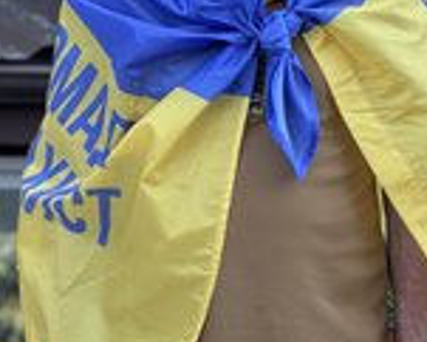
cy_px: 34
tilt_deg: +1.7
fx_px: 2516
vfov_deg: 7.8
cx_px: 90
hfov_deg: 9.7
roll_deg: -0.6
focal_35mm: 199
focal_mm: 9
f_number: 2.8
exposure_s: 1/99
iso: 32
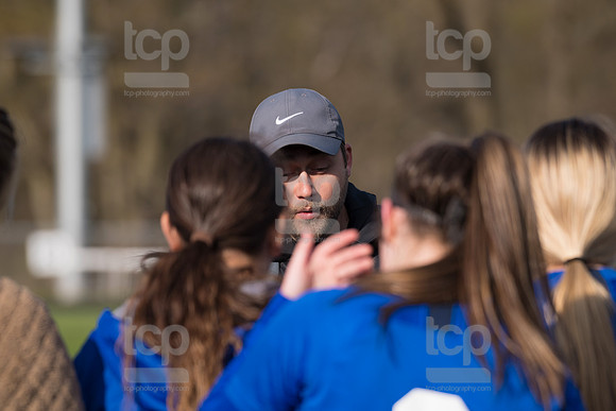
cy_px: 206
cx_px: 308
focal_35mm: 290
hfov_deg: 7.1
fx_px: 4963
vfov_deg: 4.7
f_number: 5.6
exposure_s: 1/1600
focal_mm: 290
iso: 250
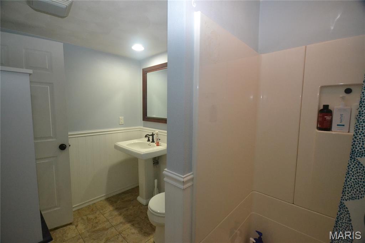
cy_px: 122
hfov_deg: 100.4
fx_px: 152
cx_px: 182
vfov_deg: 77.3
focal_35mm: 15
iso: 2800
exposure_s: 1/60
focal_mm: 10
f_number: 4
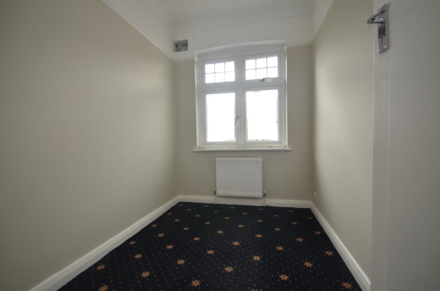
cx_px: 220
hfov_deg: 100.5
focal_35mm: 15
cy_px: 146
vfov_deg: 77.1
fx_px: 183
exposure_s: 1/60
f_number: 4
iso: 200
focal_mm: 10
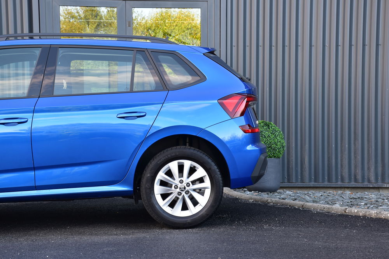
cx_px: 194
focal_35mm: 75
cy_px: 130
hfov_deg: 27.0
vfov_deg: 18.2
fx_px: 810
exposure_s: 1/60
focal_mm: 50
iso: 450
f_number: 8
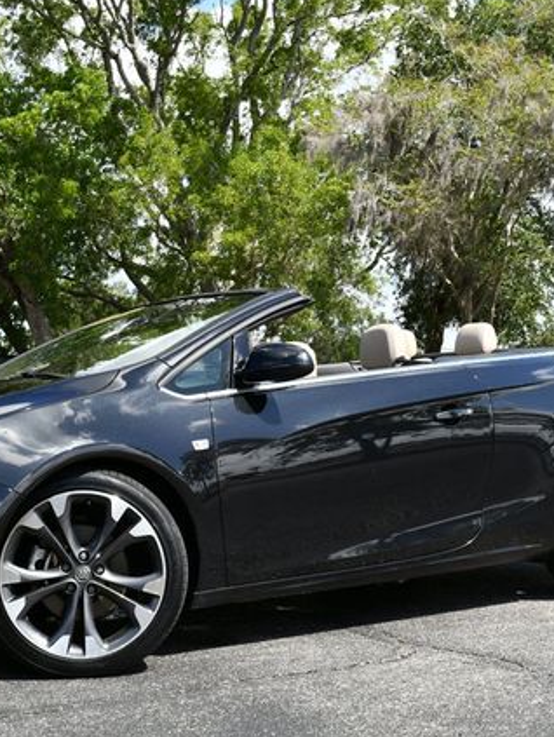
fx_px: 1364
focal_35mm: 64
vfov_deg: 30.2
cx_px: 202
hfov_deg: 22.9
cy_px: 368
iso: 160
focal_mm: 22
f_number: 8
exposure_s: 1/250
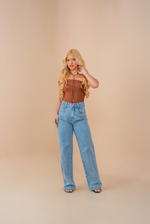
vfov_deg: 39.6
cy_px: 112
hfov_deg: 27.0
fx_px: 312
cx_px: 75
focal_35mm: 50
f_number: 7.1
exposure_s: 1/160
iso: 160
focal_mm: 50
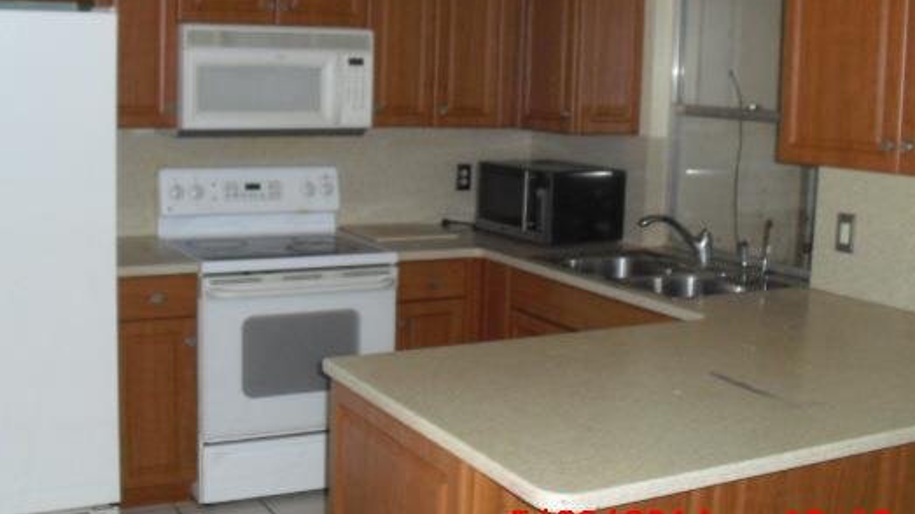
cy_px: 206
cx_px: 364
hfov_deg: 42.7
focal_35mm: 48
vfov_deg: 24.9
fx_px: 1164
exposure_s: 1/60
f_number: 3.1
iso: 400
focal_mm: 6.3
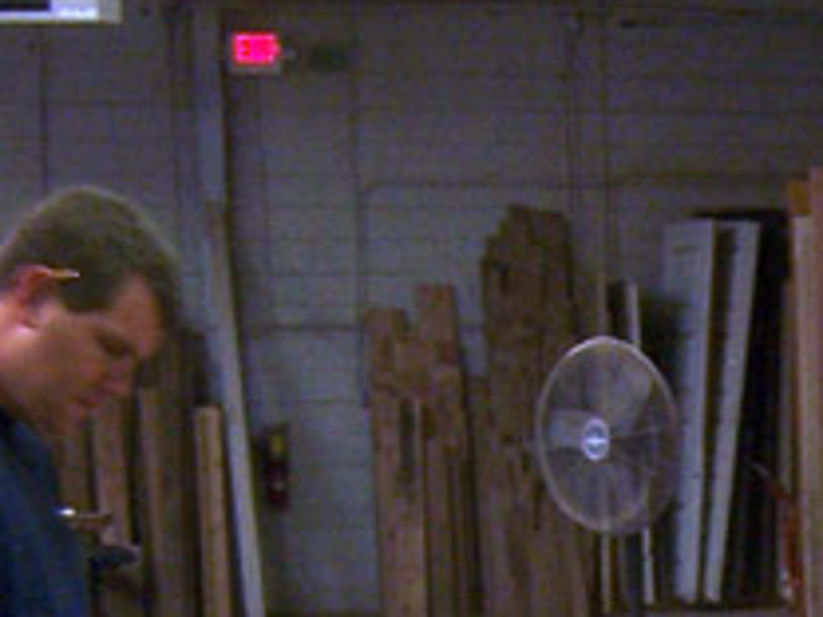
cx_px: 965
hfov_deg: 16.6
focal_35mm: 114
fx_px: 2710
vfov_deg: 12.4
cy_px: 902
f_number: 3.4
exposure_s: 1/10
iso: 140
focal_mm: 5.5
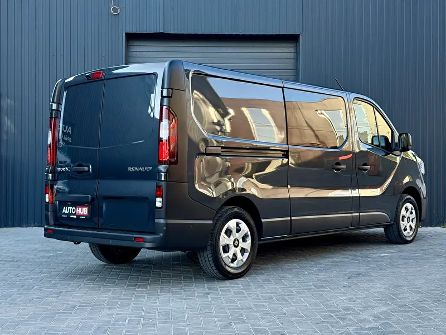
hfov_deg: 39.7
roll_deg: +0.7
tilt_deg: +0.3
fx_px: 618
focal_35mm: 48
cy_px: 168
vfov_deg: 30.3
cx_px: 223
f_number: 1.78
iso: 64
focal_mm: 6.76
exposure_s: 1/306
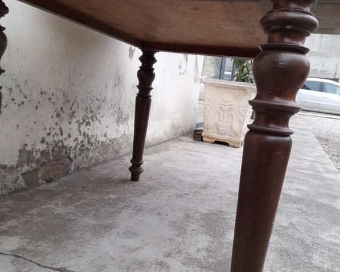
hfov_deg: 54.2
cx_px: 171
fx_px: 332
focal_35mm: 33
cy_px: 145
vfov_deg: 44.5
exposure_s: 1/60
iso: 200
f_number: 2
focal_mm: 4.6
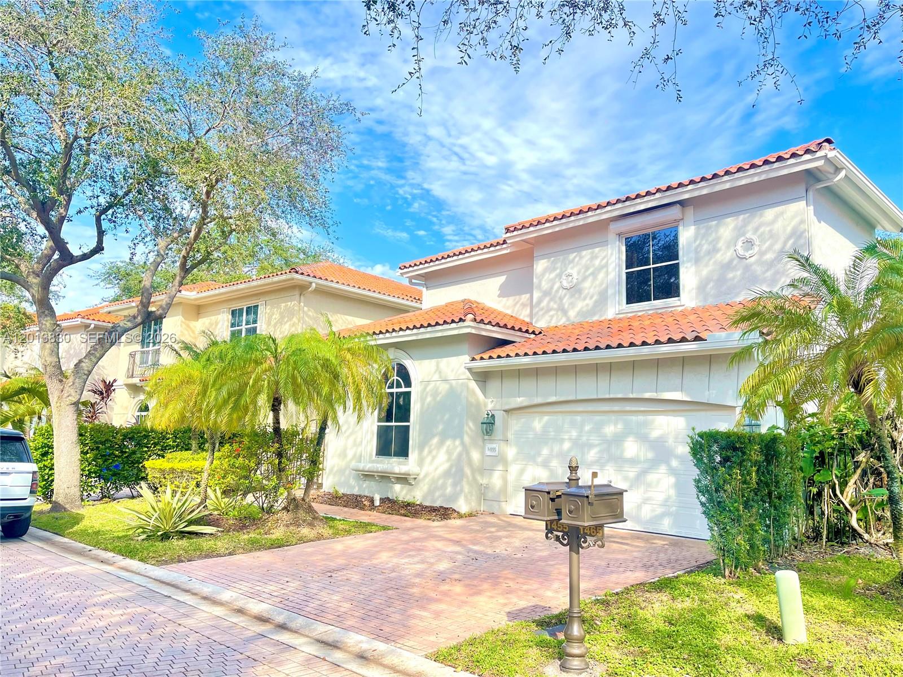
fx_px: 652
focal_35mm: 25
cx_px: 452
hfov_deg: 69.4
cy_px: 338
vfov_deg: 54.9
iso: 50
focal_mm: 5.1
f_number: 1.6
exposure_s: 1/569
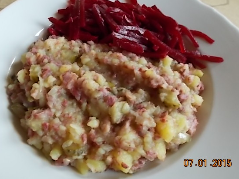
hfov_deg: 52.5
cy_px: 83
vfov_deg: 40.6
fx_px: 241
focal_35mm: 35
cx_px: 106
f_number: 3.4
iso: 200
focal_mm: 5.3
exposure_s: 1/5
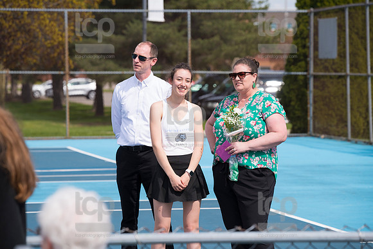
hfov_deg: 12.1
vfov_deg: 8.1
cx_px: 186
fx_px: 1762
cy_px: 124
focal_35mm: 170
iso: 250
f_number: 5.6
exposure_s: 1/1250
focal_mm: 170
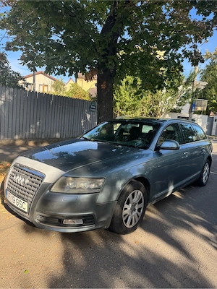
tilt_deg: -8.4
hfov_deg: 56.8
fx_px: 201
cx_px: 108
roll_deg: -4.5
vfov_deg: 71.6
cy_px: 144
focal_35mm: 24
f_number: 1.78
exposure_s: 1/639
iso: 80
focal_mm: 6.76
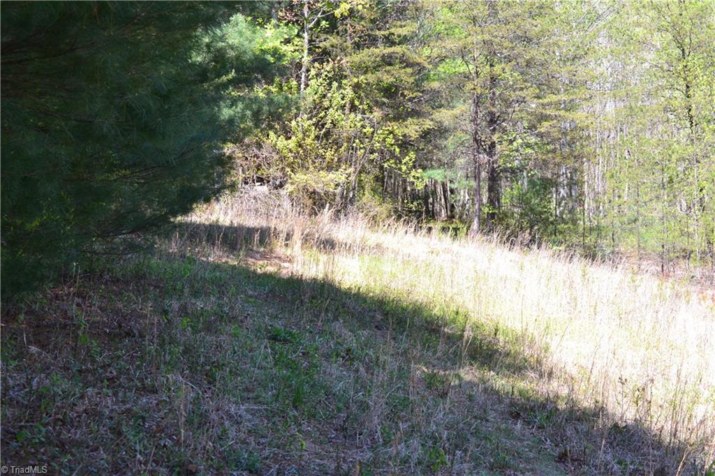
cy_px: 238
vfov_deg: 16.5
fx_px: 1638
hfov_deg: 24.6
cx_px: 358
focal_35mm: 82
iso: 400
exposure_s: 1/160
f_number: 9
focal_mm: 55
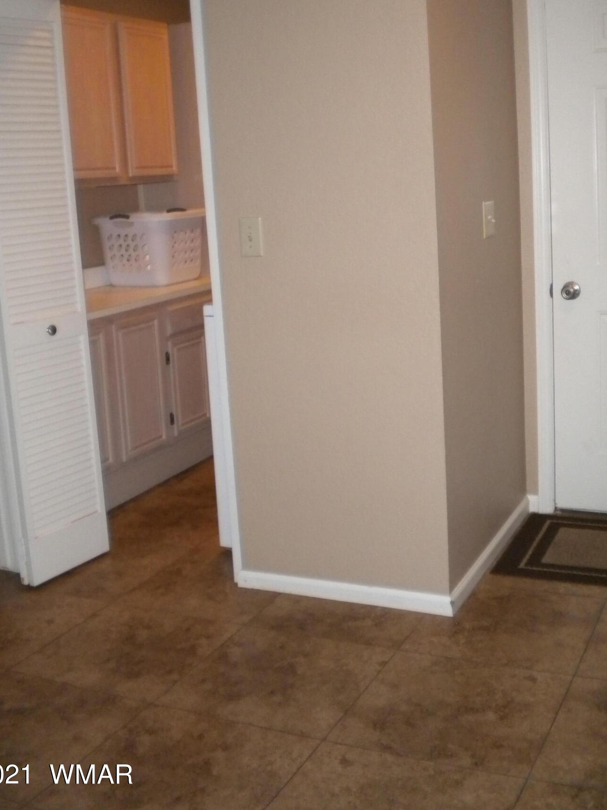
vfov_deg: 45.6
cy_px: 344
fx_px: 959
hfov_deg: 35.1
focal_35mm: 41
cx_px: 309
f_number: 3.1
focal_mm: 6.3
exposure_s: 1/30
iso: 400
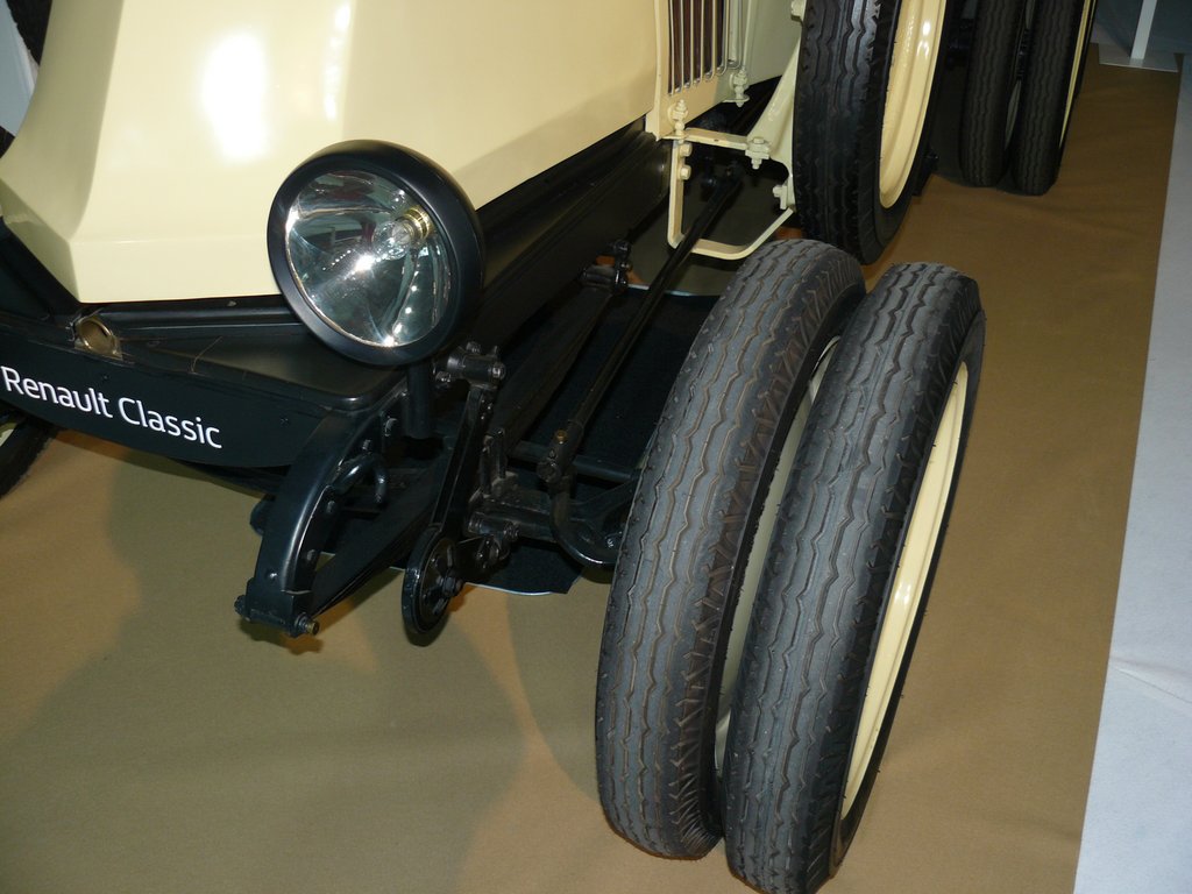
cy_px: 447
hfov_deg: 51.4
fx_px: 1240
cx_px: 596
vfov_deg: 39.7
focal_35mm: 36
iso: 100
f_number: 2.8
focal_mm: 6
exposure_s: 1/40
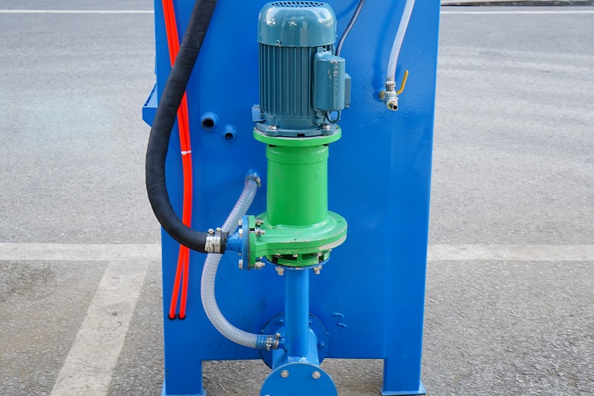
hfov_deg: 54.4
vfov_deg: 37.8
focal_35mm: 35
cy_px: 198
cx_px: 297
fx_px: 577
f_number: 8
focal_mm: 35
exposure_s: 1/45
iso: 200
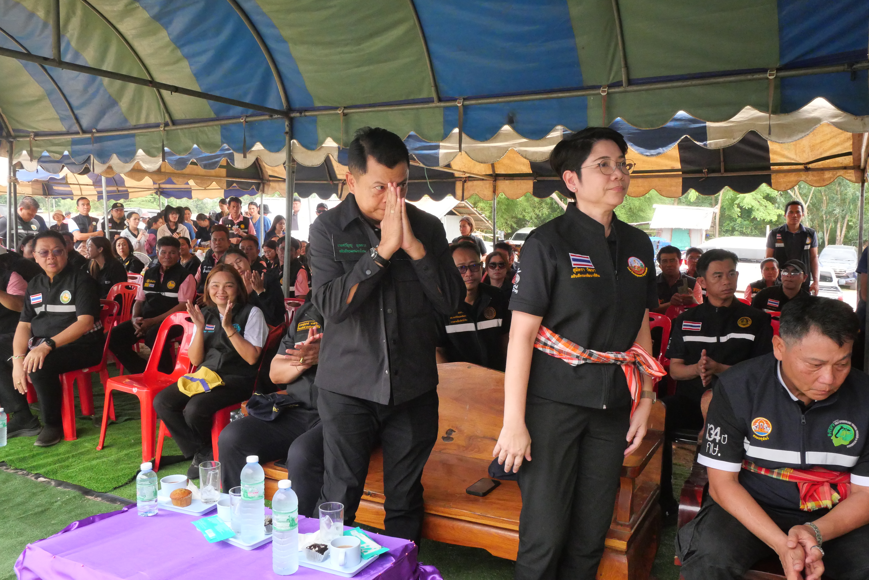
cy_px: 290
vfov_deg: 45.0
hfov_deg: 63.6
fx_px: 700
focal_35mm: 29
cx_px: 434
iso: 3200
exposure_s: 1/500
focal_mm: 14
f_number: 9
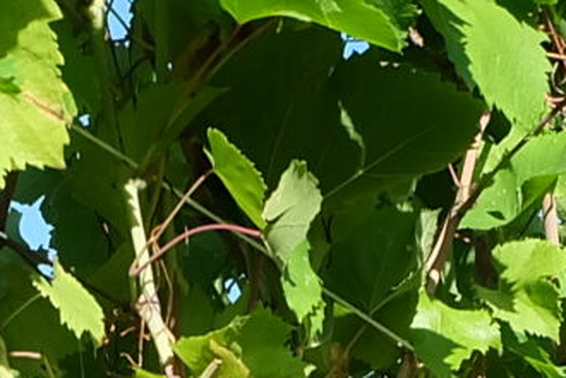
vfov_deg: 6.9
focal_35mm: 186
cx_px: 393
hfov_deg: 11.0
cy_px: 982
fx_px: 2924
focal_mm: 16
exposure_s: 1/420
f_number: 8
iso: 400
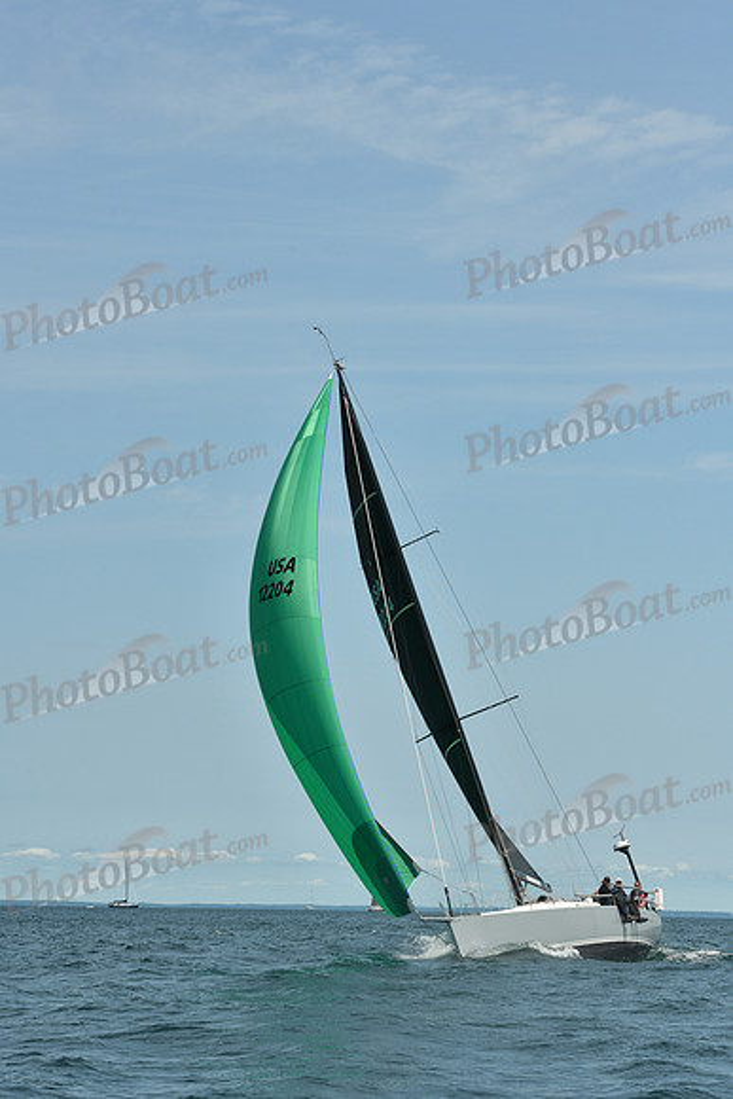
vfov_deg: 22.1
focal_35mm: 92
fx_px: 2808
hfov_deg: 14.9
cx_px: 366
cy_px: 550
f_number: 11
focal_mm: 92
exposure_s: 1/1000
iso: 320
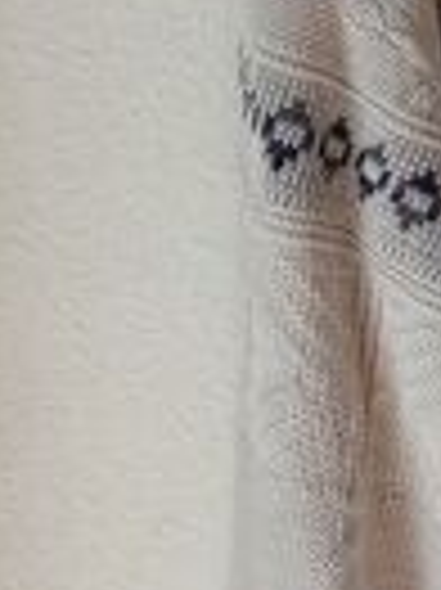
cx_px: 990
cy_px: 153
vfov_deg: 15.5
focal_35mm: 127
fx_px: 2161
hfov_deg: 10.4
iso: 100
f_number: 1.8
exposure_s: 1/132
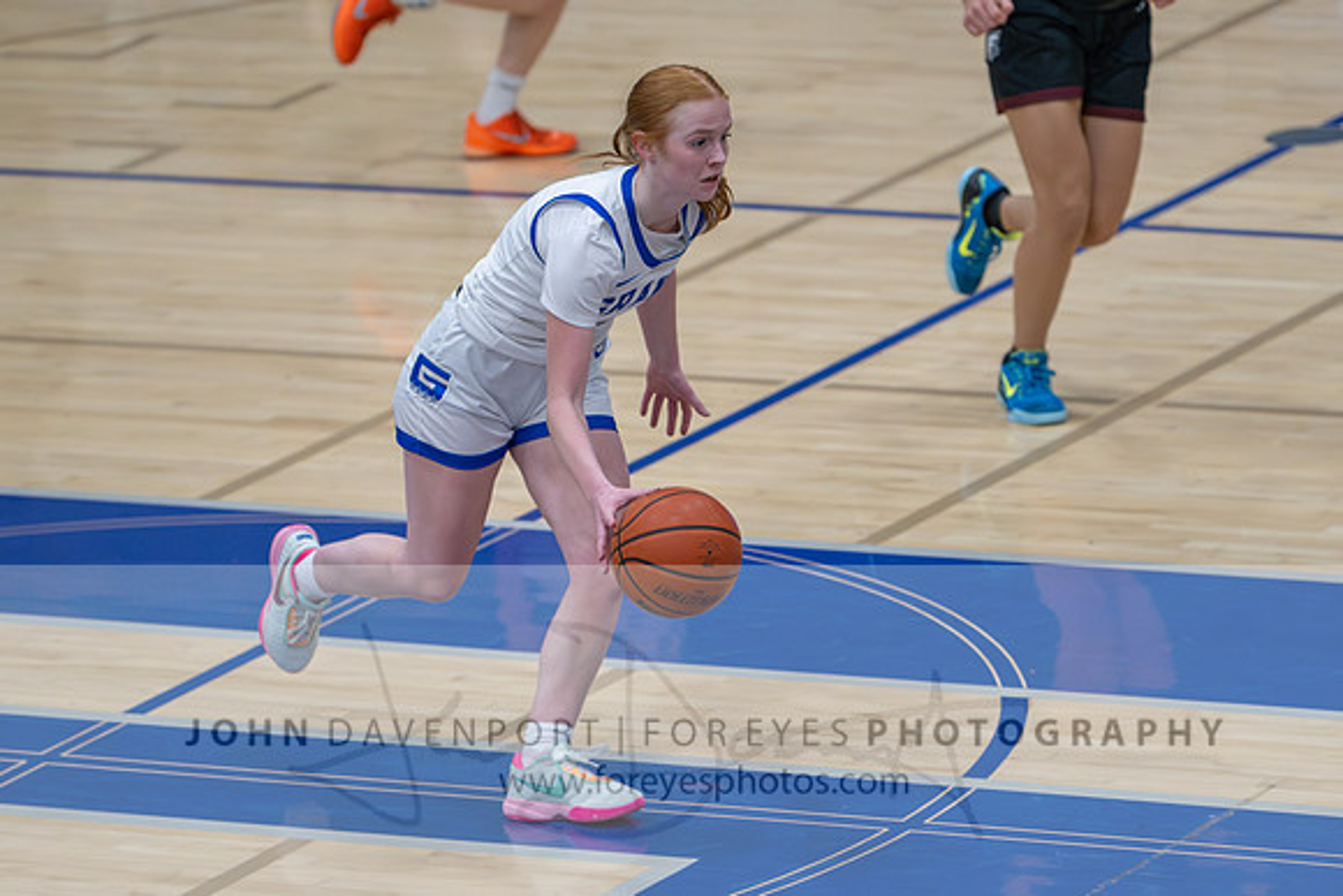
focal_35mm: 292
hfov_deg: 7.1
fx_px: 10900
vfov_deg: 4.7
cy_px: 413
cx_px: 707
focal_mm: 180
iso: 3600
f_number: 2.8
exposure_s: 1/1000
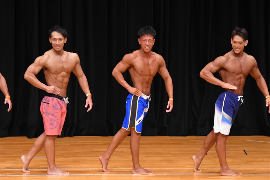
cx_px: 135
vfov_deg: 5.1
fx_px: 2024
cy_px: 90
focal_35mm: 270
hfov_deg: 7.6
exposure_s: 1/400
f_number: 5.6
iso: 4000
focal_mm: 180
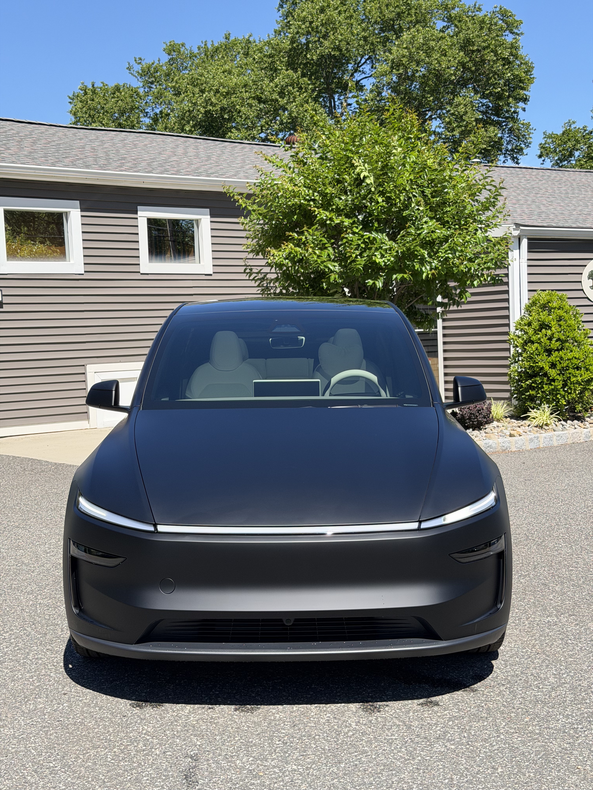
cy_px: 395
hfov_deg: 30.3
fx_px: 1096
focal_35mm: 48
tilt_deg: -3.6
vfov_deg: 39.7
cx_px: 296
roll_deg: +2.7
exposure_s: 1/2667
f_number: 1.78
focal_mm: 6.76
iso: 80
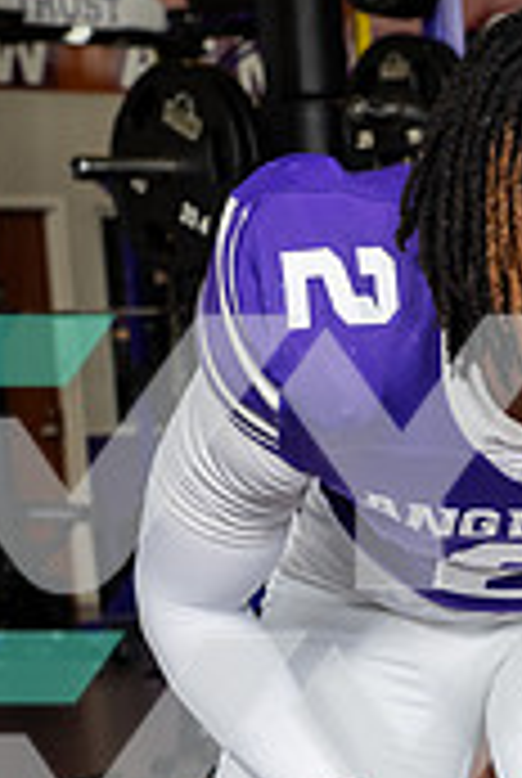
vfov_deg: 14.9
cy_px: 774
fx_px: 2924
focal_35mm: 135
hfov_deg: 10.1
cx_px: 518
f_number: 7.1
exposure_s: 1/250
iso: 800
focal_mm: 52
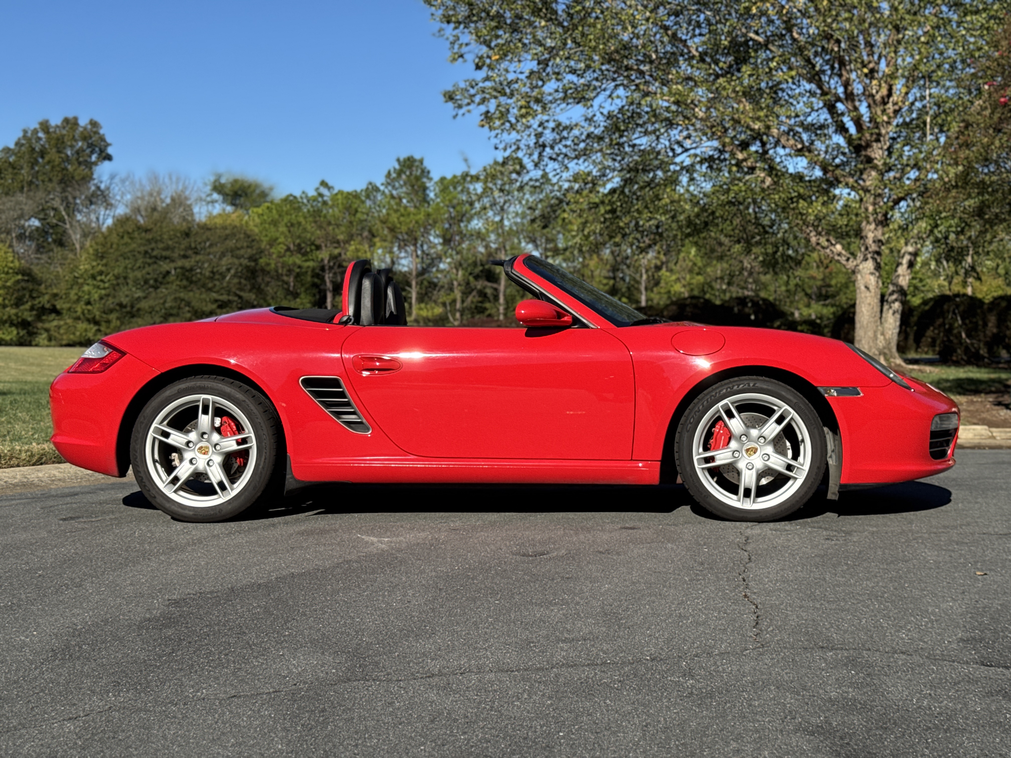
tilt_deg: -1.0
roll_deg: -1.4
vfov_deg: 30.3
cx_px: 506
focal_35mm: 48
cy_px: 379
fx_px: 1402
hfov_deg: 39.7
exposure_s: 1/4049
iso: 64
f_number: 1.78
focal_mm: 6.76
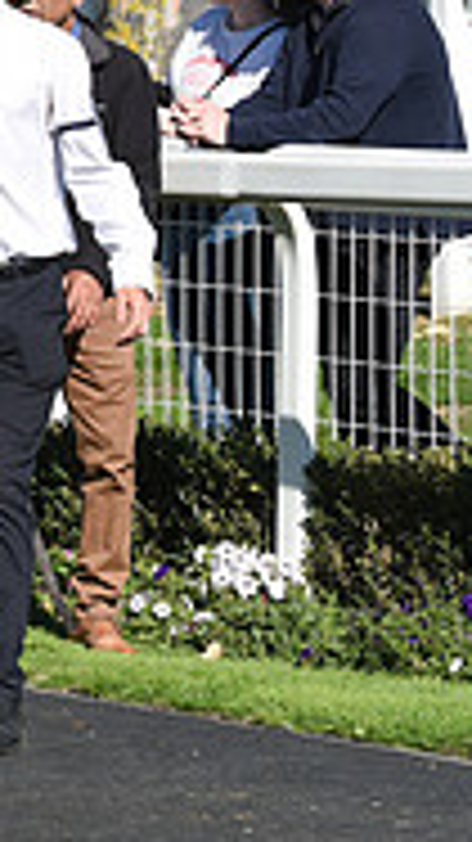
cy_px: 70
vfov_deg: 7.7
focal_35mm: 280
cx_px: -638
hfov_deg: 4.2
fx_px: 6238
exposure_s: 1/2500
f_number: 5.6
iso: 400
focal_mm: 86
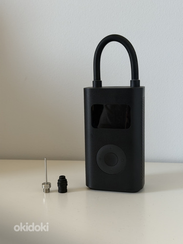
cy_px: 122
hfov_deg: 30.3
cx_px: 92
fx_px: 338
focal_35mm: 48
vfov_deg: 39.7
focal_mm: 6.76
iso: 100
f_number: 1.78
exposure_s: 1/115
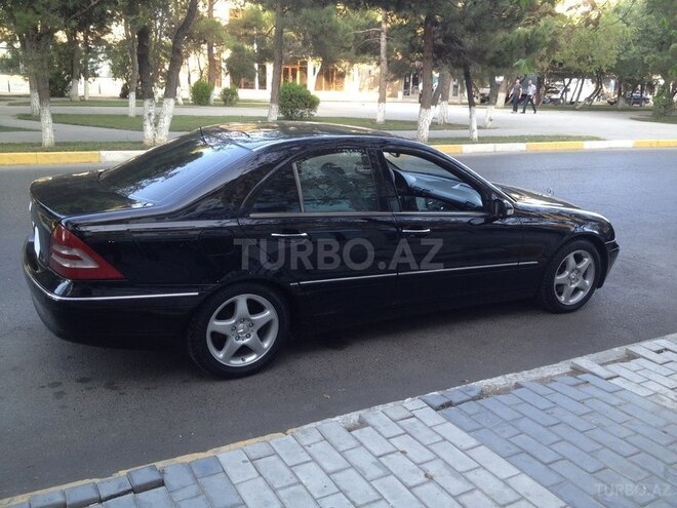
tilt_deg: -18.4
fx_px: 685
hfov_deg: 52.6
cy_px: 254
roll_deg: -1.9
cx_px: 338
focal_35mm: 35
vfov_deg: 40.7
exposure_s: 1/60
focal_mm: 4.28
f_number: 2.4
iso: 50
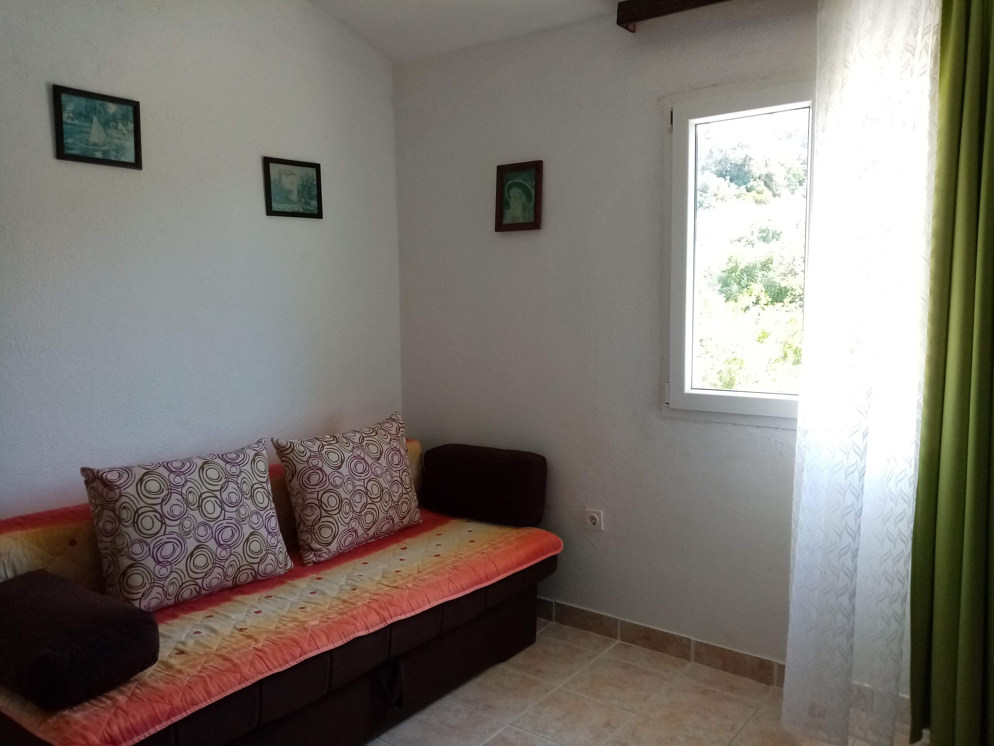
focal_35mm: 26
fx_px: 747
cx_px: 497
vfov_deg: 53.1
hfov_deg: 67.3
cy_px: 373
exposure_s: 1/100
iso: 178
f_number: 1.8
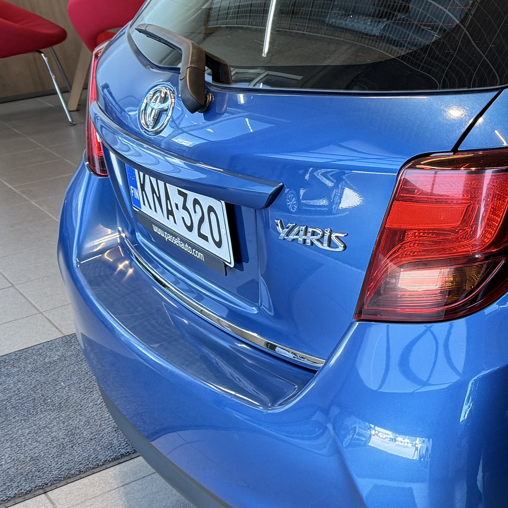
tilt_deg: -20.8
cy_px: 233
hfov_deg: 24.2
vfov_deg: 28.1
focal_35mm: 61
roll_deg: +1.6
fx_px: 1013
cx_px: 685
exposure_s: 1/100
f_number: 1.78
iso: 160
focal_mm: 6.76
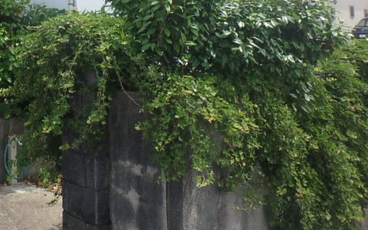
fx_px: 441
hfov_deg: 41.3
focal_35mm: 44
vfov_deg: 28.1
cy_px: 21
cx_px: 30
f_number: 3.5
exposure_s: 1/800
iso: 125
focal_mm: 3.7
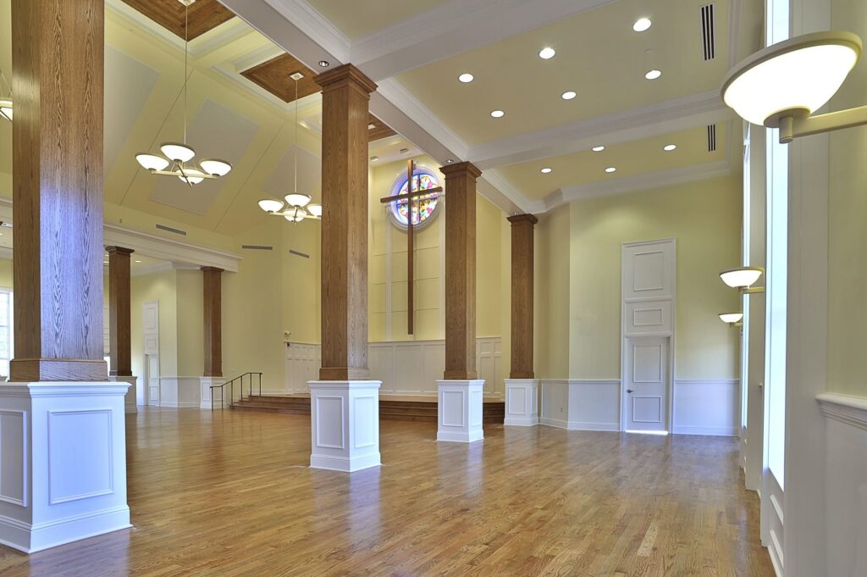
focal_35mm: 20
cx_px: 434
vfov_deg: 61.8
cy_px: 288
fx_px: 481
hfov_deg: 84.0
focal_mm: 20
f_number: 8
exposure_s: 1/13
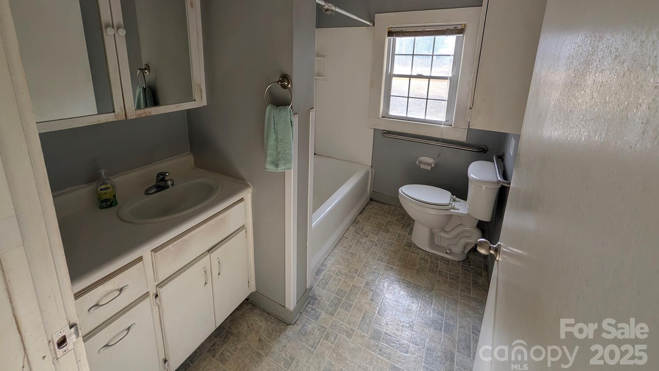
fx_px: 245
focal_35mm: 14
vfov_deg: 71.7
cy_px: 118
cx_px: 321
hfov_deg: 106.8
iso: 51
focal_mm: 2.02
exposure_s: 1/225
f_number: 1.7
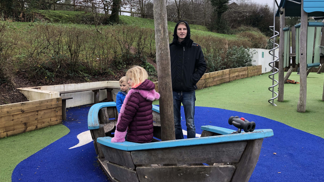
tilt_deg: -2.2
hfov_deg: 62.6
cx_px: 163
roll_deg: -0.6
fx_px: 266
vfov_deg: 37.6
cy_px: 72
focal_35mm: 31
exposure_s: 1/120
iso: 32
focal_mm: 3.99
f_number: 1.8
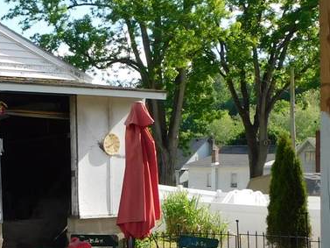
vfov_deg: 18.8
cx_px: -41
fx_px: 744
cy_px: 167
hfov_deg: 23.4
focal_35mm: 78
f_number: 3
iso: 125
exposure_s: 1/800
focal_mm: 4
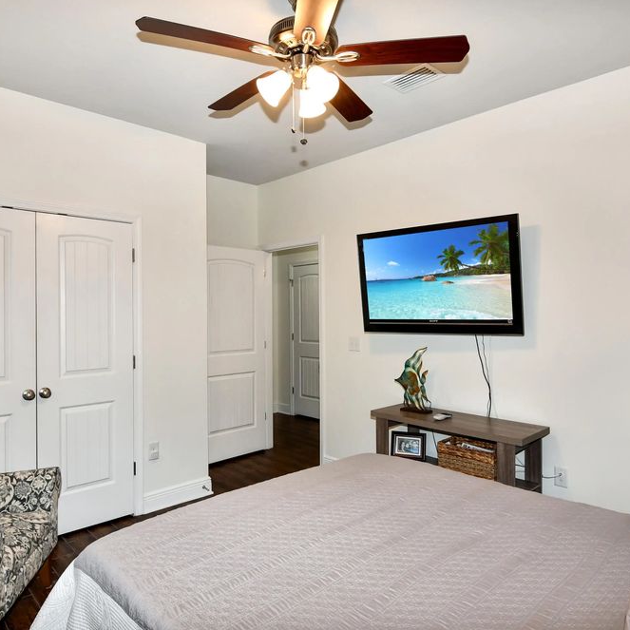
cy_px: 317
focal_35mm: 21
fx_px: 432
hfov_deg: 72.1
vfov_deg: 72.1
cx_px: 309
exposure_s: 1/60
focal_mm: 11
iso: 1000
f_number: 7.1
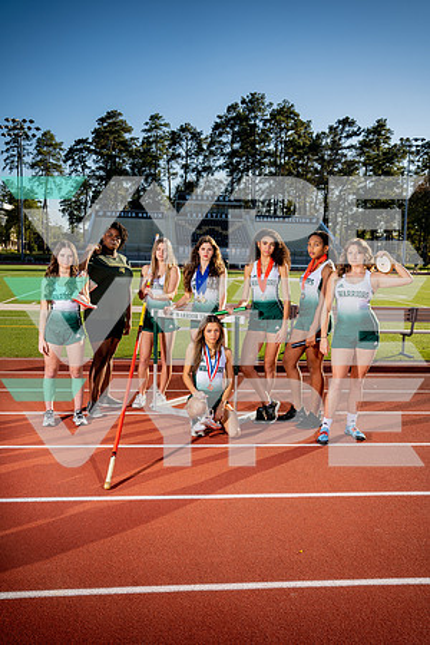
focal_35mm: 34
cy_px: 322
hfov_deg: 38.9
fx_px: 609
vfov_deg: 55.8
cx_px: 215
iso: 100
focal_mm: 34
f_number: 8
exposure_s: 1/250
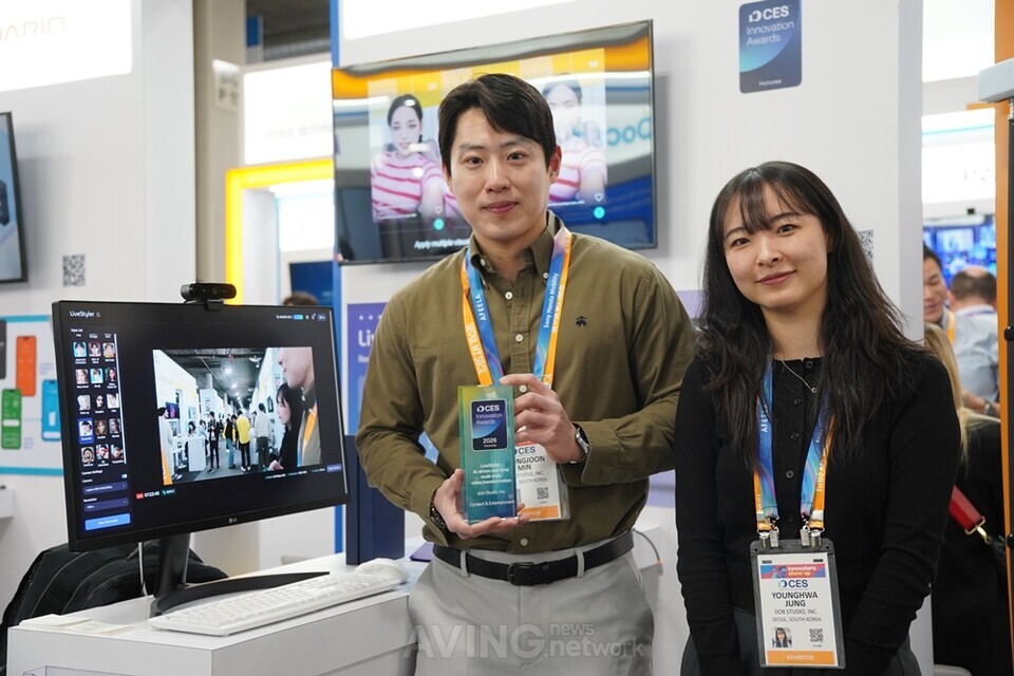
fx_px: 1267
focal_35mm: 45
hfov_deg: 43.6
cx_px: 507
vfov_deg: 29.9
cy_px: 338
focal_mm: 30
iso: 250
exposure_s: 1/50
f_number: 2.8
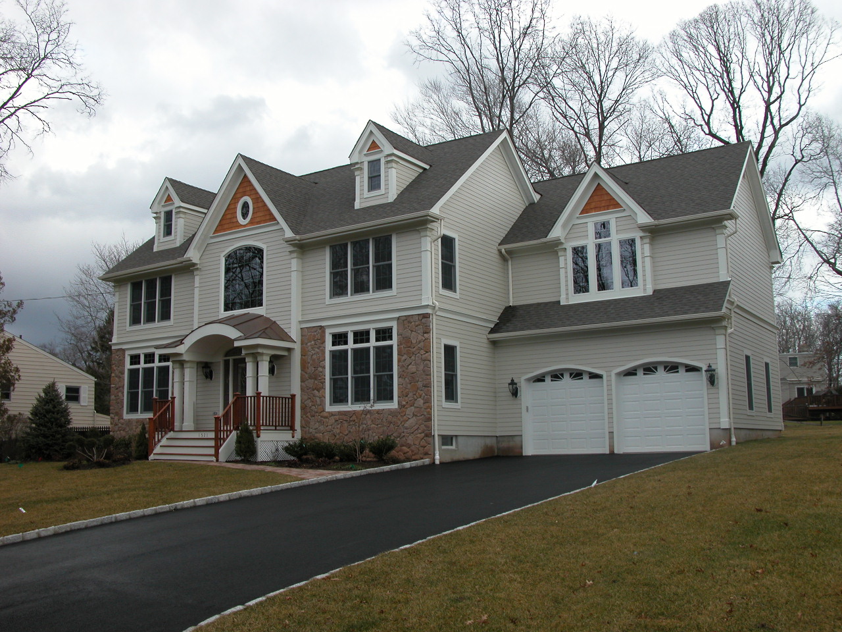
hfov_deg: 54.0
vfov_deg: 41.8
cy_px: 316
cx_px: 421
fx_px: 827
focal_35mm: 34
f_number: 5
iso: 100
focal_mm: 8.9
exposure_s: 1/246
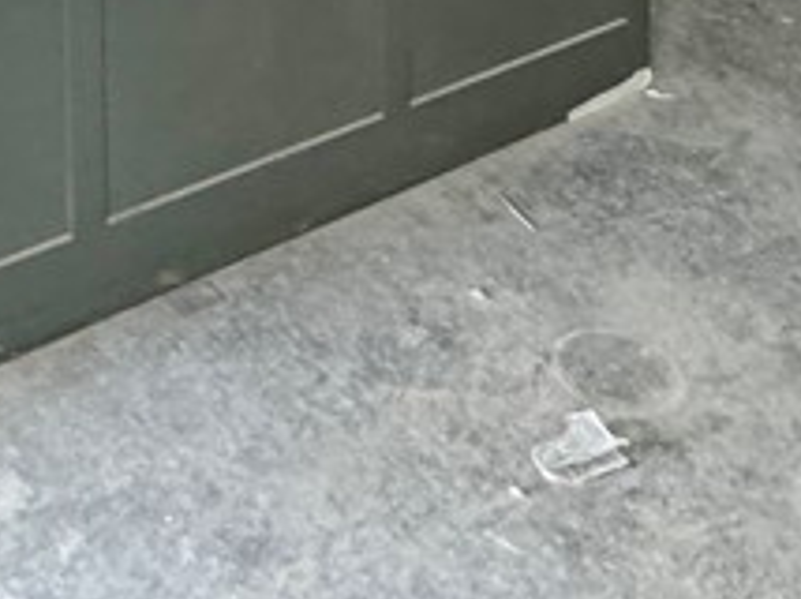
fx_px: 1549
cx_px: 94
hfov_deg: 28.0
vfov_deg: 16.1
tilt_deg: -3.3
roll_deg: +0.3
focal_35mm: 67
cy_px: -651
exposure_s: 1/74
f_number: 2.2
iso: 320
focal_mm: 2.22
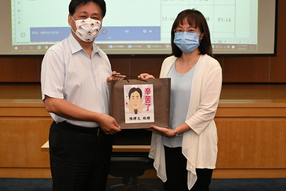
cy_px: 90
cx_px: 127
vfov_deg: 25.1
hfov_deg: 36.8
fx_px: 429
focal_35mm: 54
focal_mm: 37
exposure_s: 1/125
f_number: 4
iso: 2500
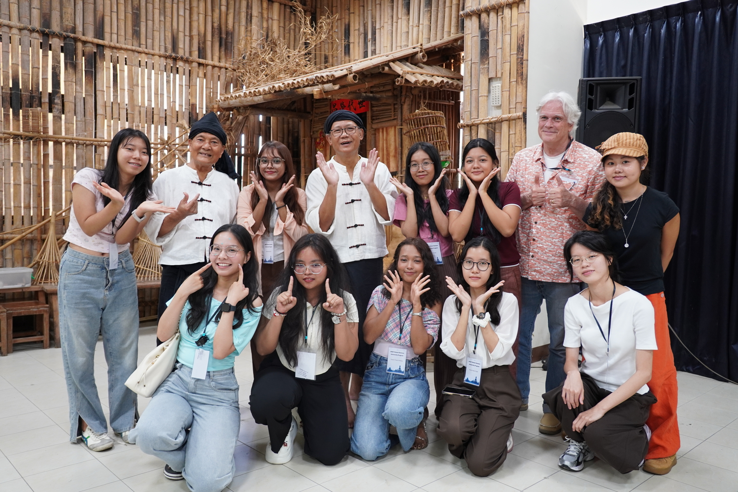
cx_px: 369
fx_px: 606
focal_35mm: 30
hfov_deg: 62.7
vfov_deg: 44.2
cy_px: 246
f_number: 2.8
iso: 500
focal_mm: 19.7
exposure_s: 1/40
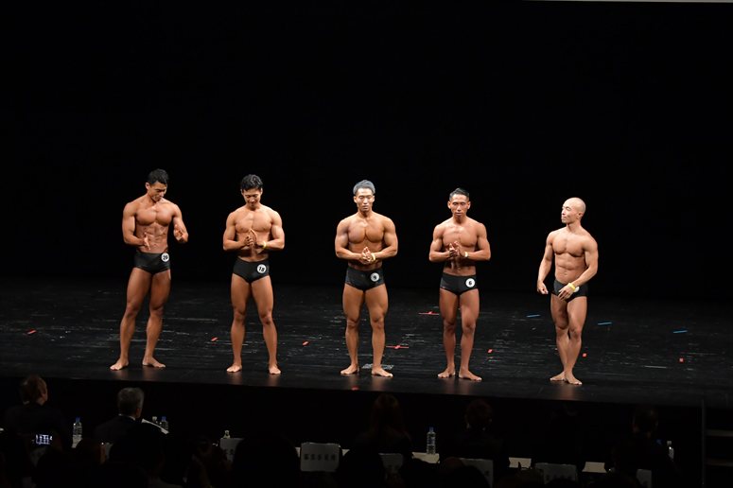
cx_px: 366
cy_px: 244
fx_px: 2381
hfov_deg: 17.5
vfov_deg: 11.7
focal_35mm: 117
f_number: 5.6
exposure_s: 1/400
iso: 3200
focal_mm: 78
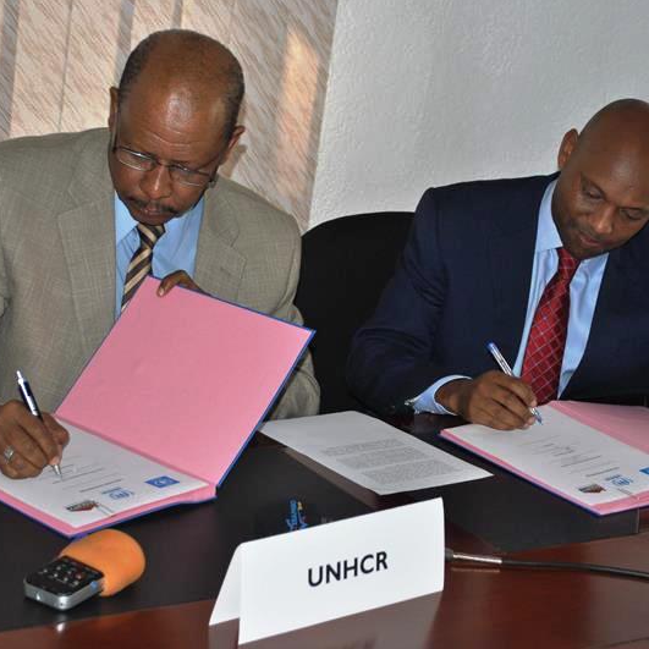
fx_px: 1633
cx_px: 395
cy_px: 323
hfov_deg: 22.4
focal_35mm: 77
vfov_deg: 22.5
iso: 200
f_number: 5.3
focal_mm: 40
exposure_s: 1/60
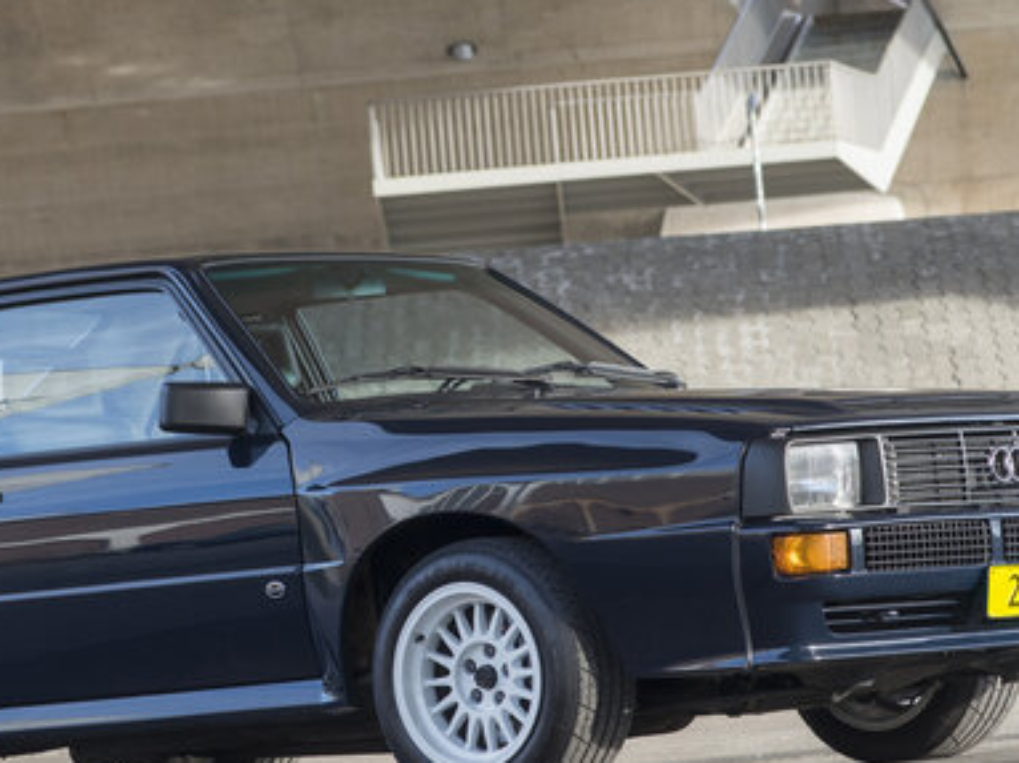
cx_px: 364
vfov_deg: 7.0
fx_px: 6209
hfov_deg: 9.4
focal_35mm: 211
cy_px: 319
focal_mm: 105
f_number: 6.3
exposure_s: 1/160
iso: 400
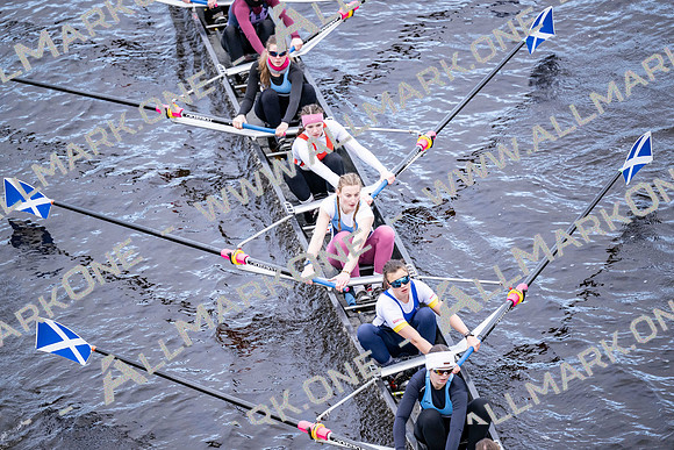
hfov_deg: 10.3
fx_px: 3745
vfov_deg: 6.9
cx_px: 337
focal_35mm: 200
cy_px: 225
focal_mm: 200
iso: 1800
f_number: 2.8
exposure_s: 1/2000
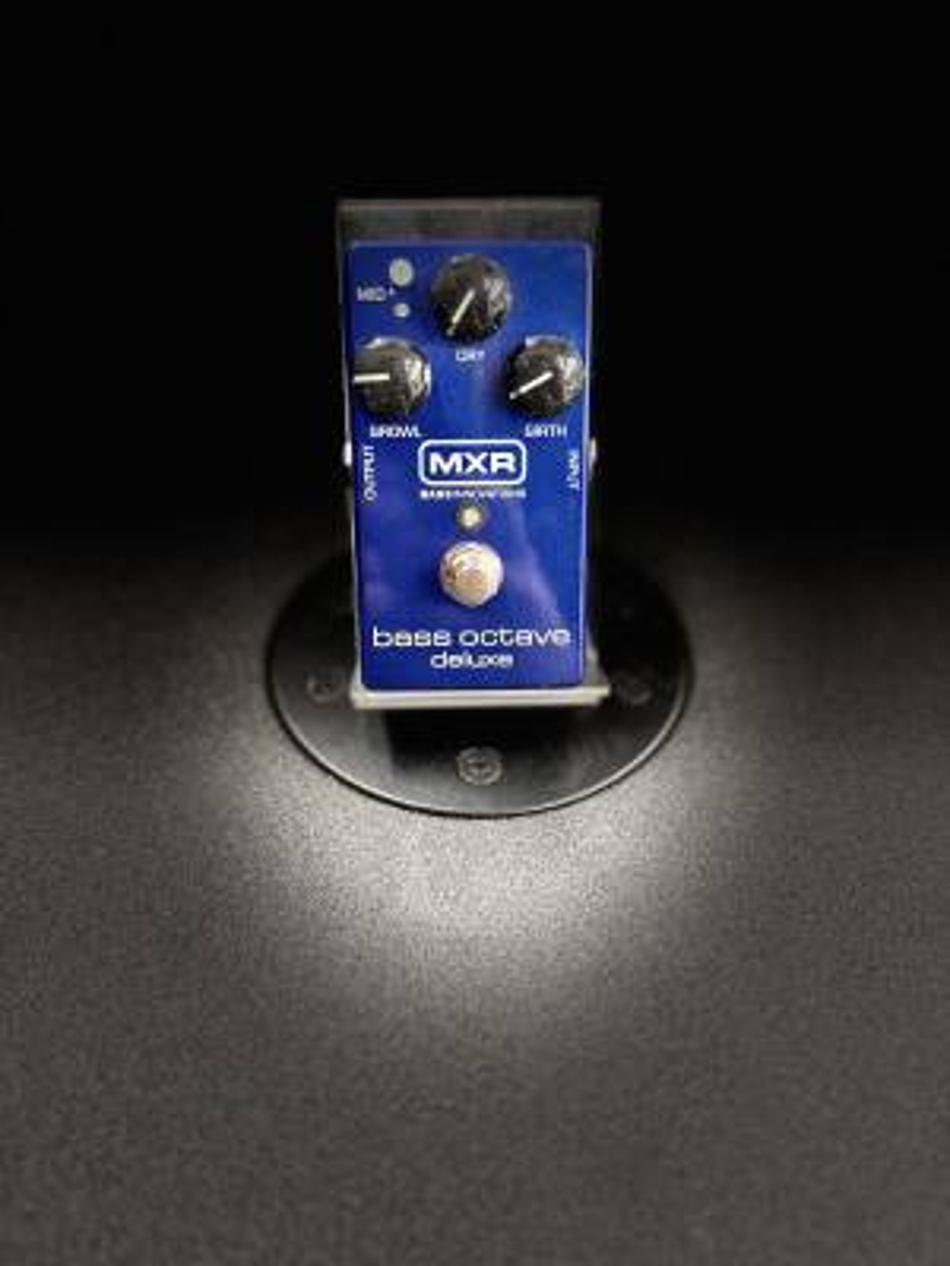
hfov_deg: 56.8
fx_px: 878
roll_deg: -1.0
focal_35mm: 24
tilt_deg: -43.3
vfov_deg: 71.6
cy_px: 633
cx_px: 475
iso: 1000
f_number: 1.78
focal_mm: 6.76
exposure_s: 1/40
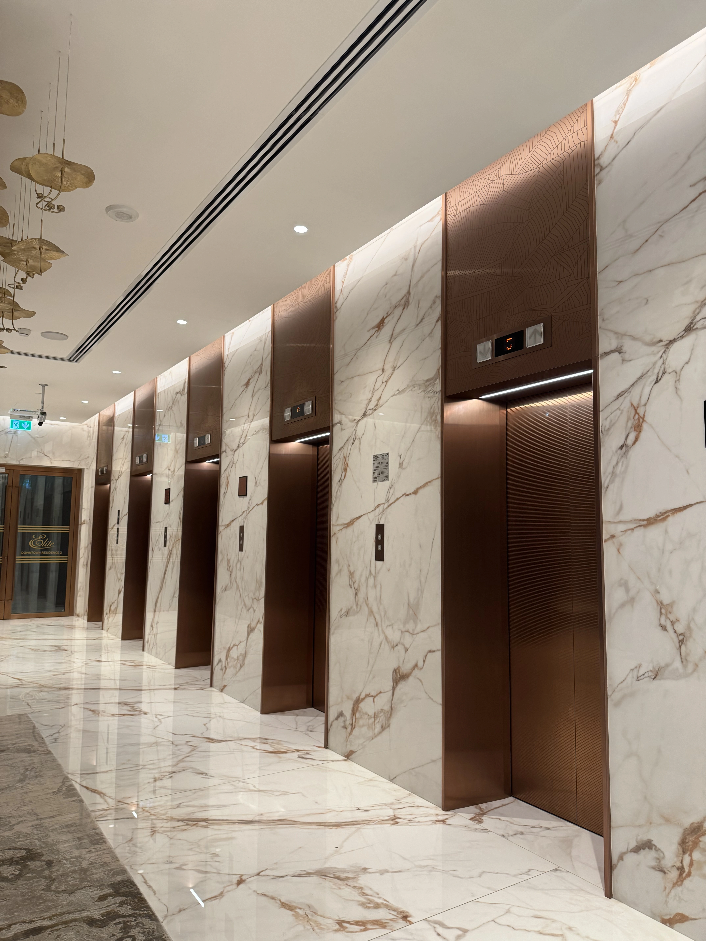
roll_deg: -0.8
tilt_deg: +5.9
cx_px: 353
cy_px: 470
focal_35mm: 24
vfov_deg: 71.6
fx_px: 653
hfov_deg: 56.8
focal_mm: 6.76
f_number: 1.78
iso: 160
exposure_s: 1/100
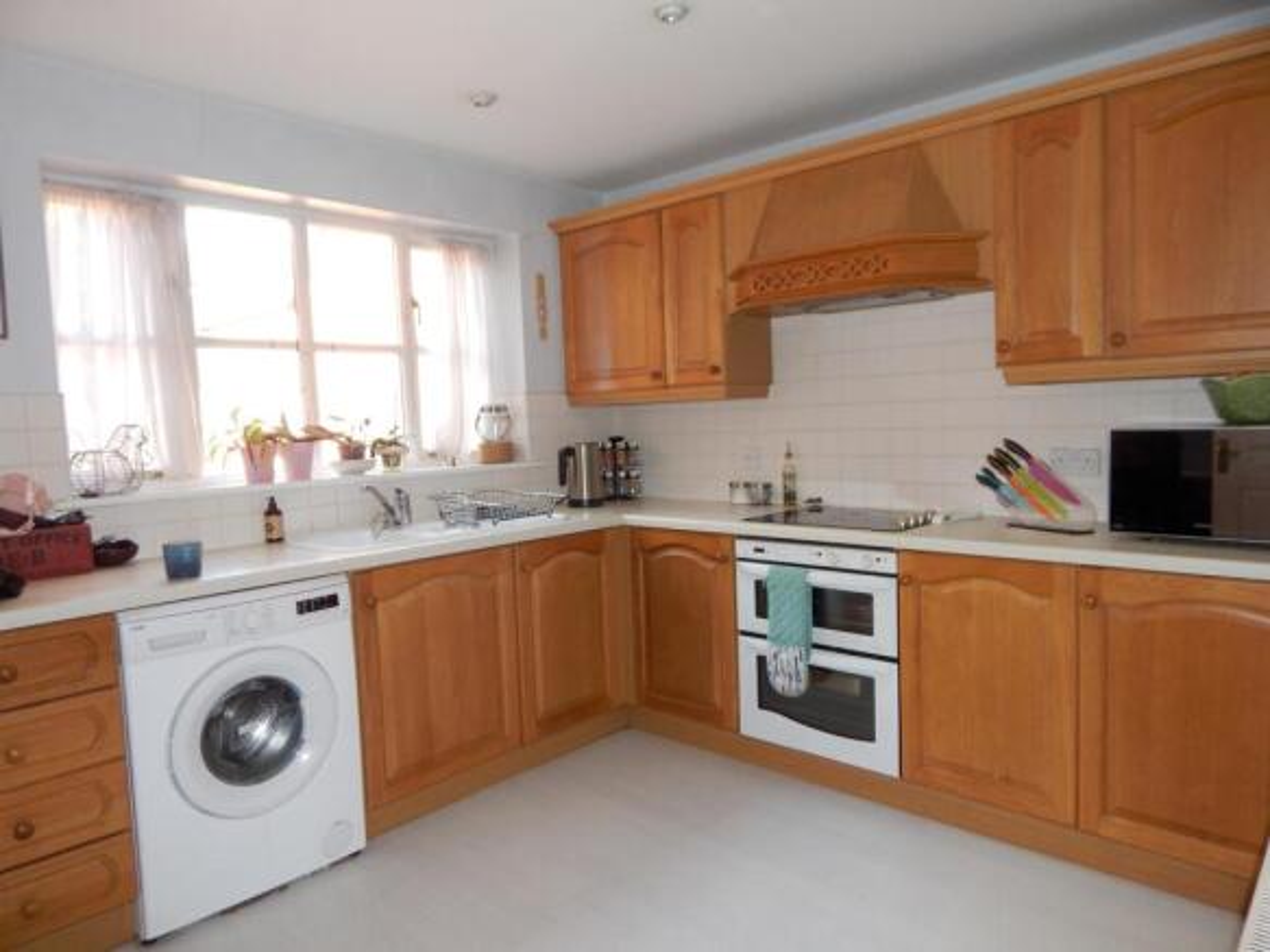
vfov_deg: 61.1
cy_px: 476
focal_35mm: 22
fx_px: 807
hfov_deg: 76.4
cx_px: 635
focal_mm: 4
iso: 200
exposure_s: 1/30
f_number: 3
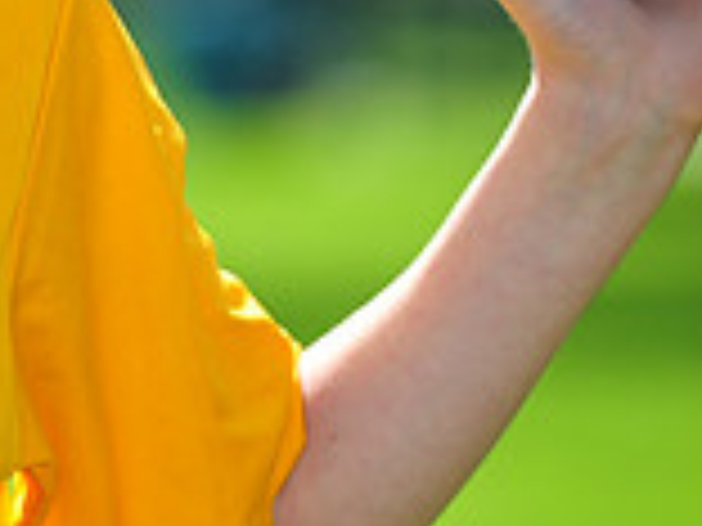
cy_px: -184
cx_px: -482
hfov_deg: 3.0
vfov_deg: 2.2
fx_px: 13425
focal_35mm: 662
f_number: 4.5
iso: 200
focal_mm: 185
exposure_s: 1/800
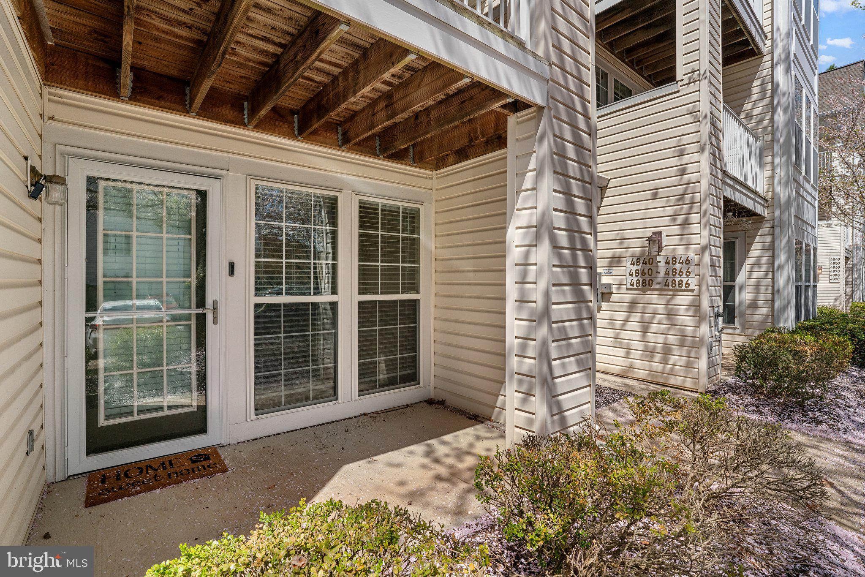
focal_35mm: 16
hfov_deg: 96.7
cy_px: 288
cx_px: 432
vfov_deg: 73.8
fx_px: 384
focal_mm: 16
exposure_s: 1/1000
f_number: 8
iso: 640
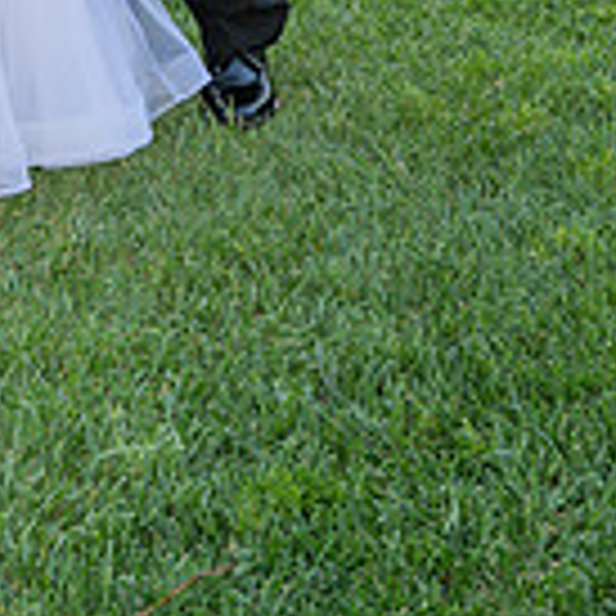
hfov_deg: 17.4
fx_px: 1973
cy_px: -391
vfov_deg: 15.8
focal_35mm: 98
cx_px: 40
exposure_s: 1/160
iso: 200
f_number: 6.3
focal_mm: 35
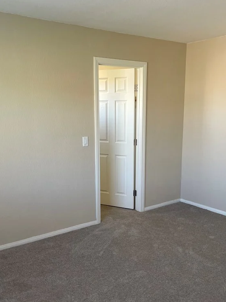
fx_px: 313
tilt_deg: -9.2
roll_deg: +0.7
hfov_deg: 39.7
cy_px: 160
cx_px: 110
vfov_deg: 51.3
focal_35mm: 36
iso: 100
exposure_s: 1/121
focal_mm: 4.2
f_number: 1.6
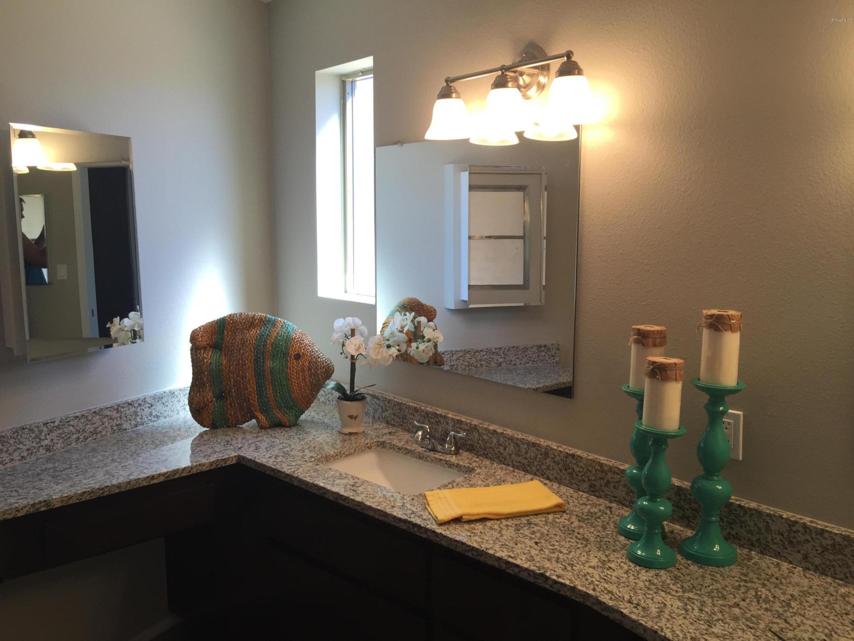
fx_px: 715
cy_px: 320
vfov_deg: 48.2
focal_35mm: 29
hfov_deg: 61.7
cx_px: 427
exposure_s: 1/100
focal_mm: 4.15
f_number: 2.2
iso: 40
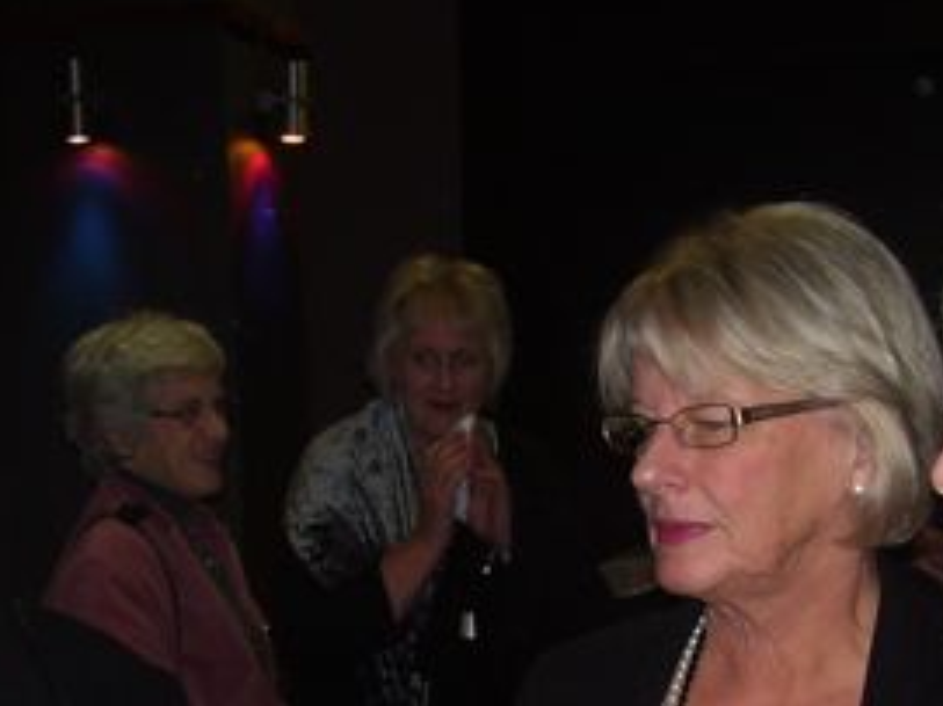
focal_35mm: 85
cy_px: 765
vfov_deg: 16.8
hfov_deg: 23.0
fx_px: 2315
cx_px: 522
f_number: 2.7
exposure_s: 1/60
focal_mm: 6
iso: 80
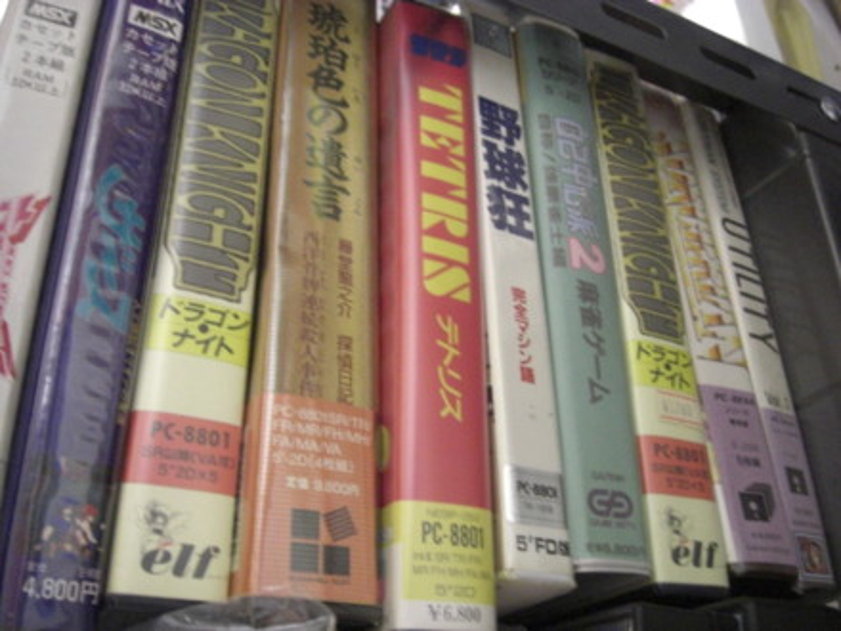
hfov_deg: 49.0
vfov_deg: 37.7
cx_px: 420
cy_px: 316
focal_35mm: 38
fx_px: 923
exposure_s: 1/13
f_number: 2.8
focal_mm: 7.9
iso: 800
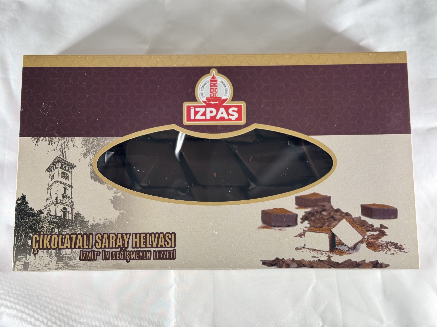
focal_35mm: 48
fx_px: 606
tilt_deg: -80.0
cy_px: 164
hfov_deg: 39.7
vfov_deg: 30.3
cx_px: 218
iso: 64
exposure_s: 1/282
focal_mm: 6.76
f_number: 1.78
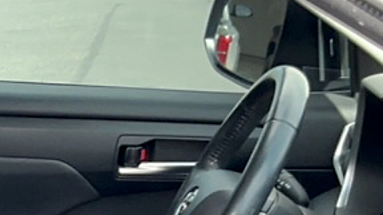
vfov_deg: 10.4
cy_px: 393
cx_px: -213
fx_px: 1107
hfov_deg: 17.4
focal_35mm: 109
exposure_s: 1/165
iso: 32
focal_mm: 3
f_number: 1.8
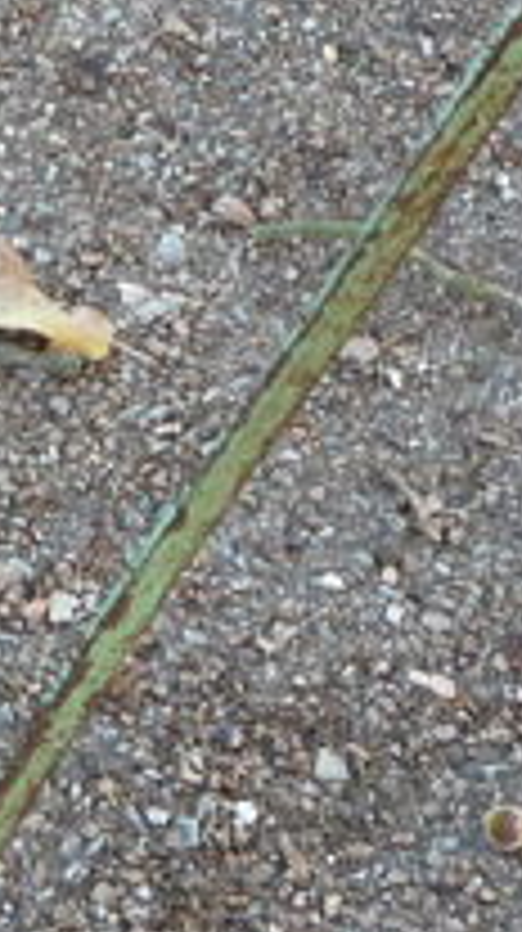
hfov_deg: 7.4
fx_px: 3899
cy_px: 450
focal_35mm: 158
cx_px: -522
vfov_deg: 13.6
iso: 100
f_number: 3.3
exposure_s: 1/30
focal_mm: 5.2
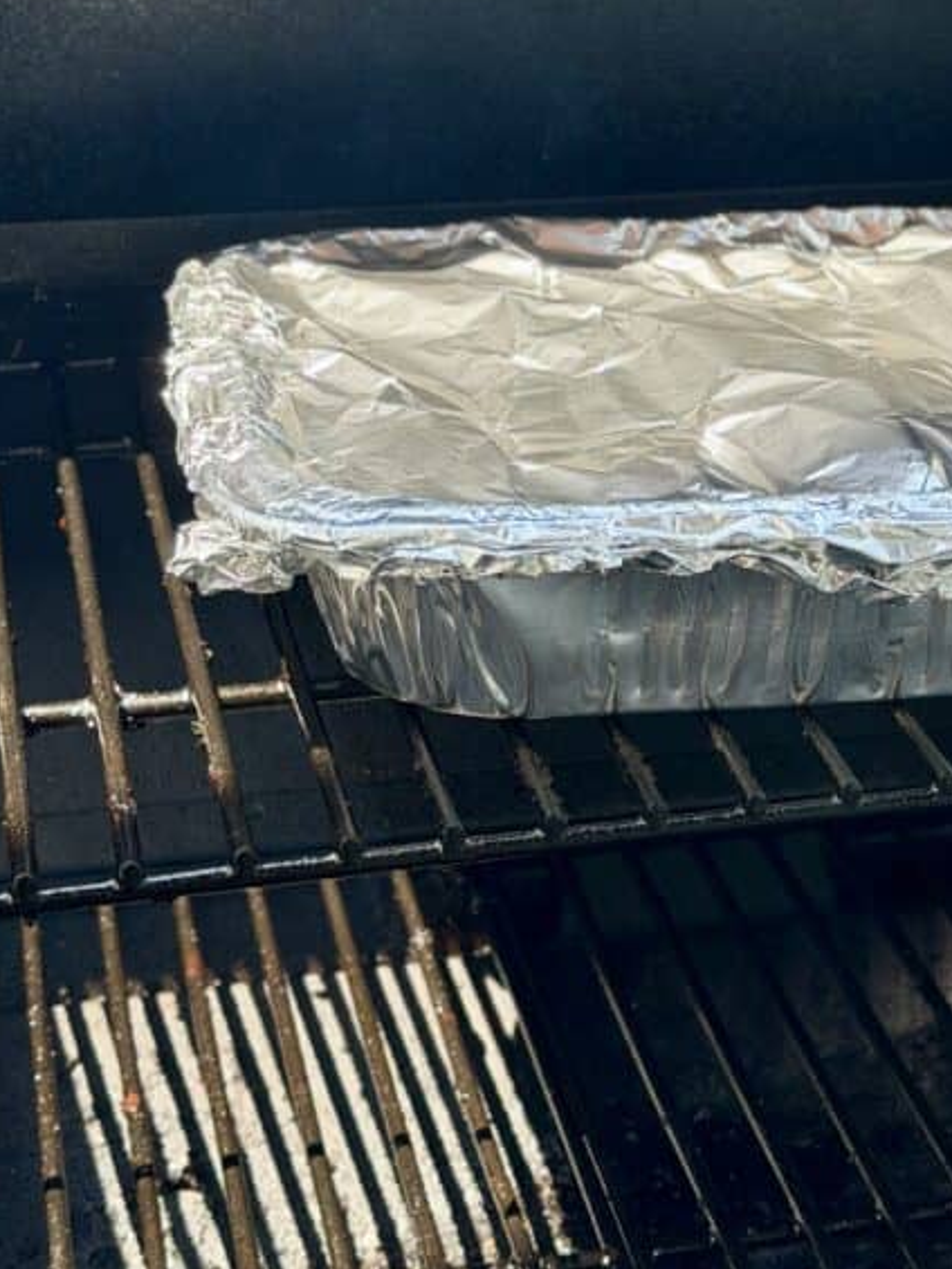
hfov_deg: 16.8
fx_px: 3189
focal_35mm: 87
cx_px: 820
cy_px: 339
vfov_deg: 22.3
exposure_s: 1/928
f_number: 1.78
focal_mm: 6.76
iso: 64
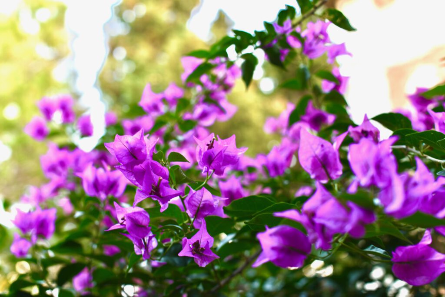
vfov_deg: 27.0
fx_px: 618
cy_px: 148
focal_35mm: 50
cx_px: 222
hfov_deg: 39.6
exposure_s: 1/50
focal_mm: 50
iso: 200
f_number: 4.5
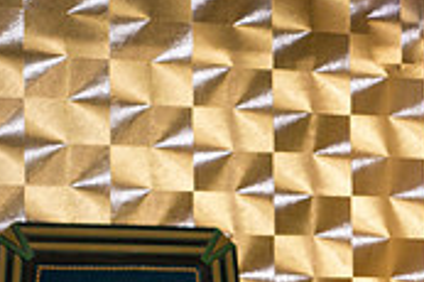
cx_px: 554
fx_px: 1977
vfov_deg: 8.0
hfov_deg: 11.9
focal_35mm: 168
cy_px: 386
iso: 800
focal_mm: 50
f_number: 5
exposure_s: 1/125
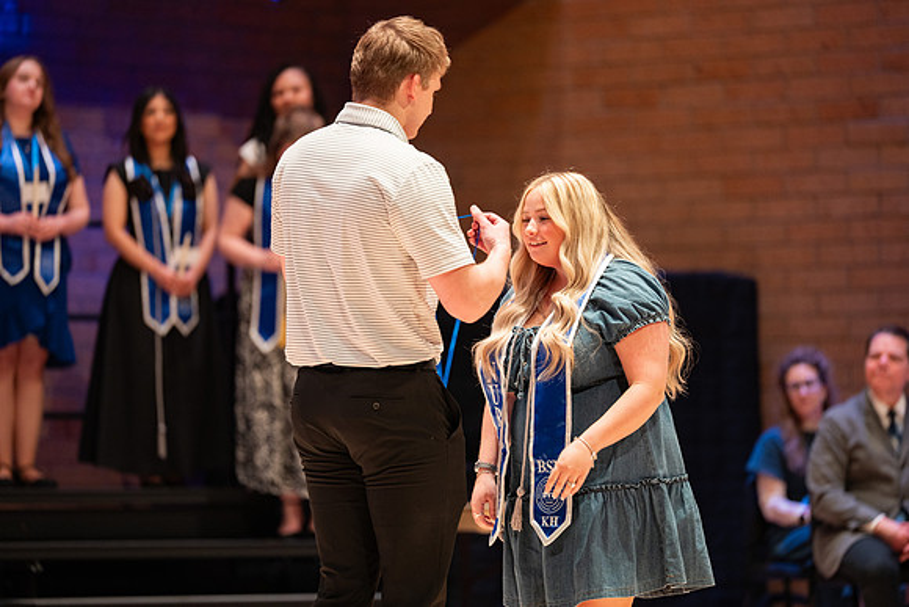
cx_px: 454
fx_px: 5051
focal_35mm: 200
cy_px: 304
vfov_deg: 6.9
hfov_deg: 10.3
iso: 1000
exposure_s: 1/200
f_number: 2.8
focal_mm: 200
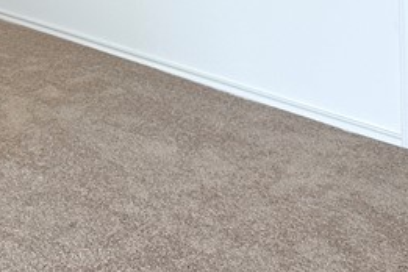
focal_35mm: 98
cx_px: -28
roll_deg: +0.9
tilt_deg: +2.0
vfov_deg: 12.3
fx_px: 1111
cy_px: -278
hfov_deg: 20.0
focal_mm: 6.86
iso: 100
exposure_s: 1/120
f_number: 1.78
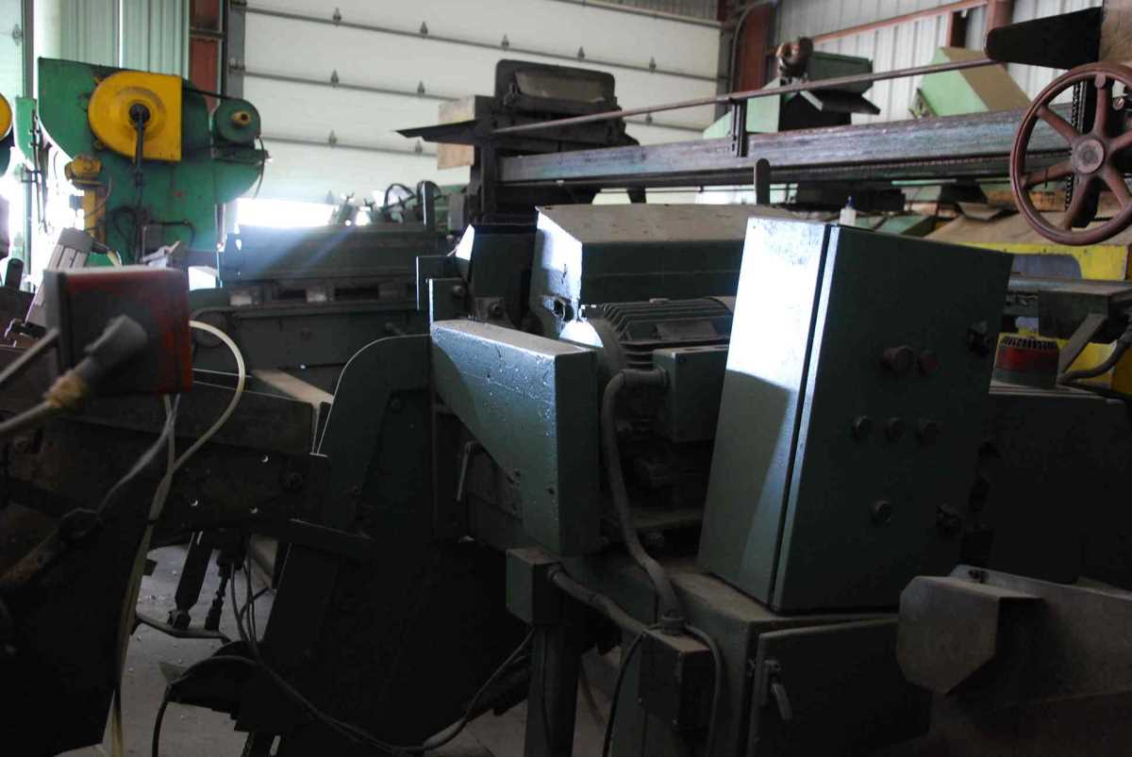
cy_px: 378
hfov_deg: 51.2
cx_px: 566
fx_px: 1180
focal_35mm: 38
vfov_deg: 35.6
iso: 800
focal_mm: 25
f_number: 4
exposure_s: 2.5
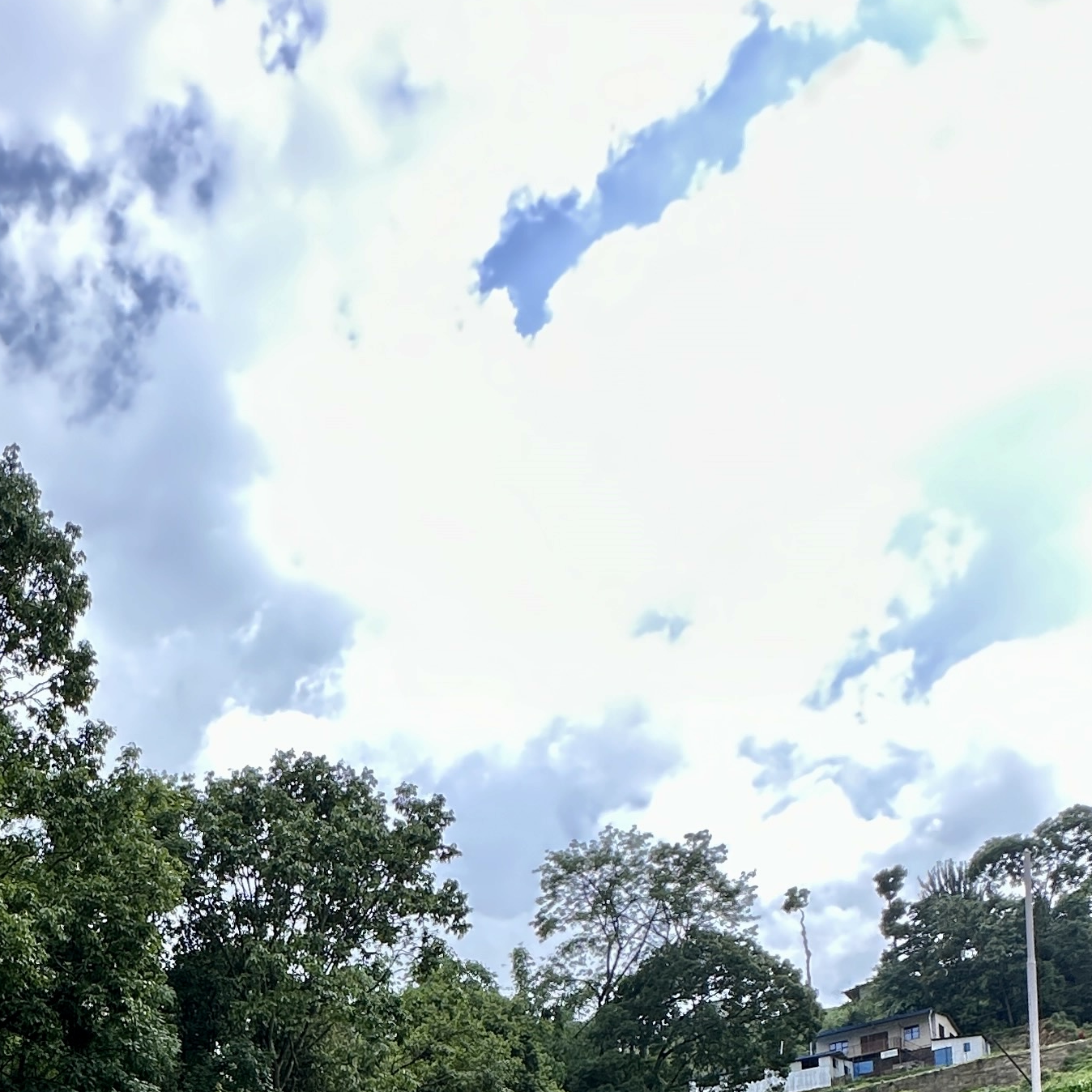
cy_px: 1350
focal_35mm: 37
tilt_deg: +6.0
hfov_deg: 40.7
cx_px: 67
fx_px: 1321
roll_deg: -1.2
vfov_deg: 34.6
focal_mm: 2.22
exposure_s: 1/553
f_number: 2.2
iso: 40
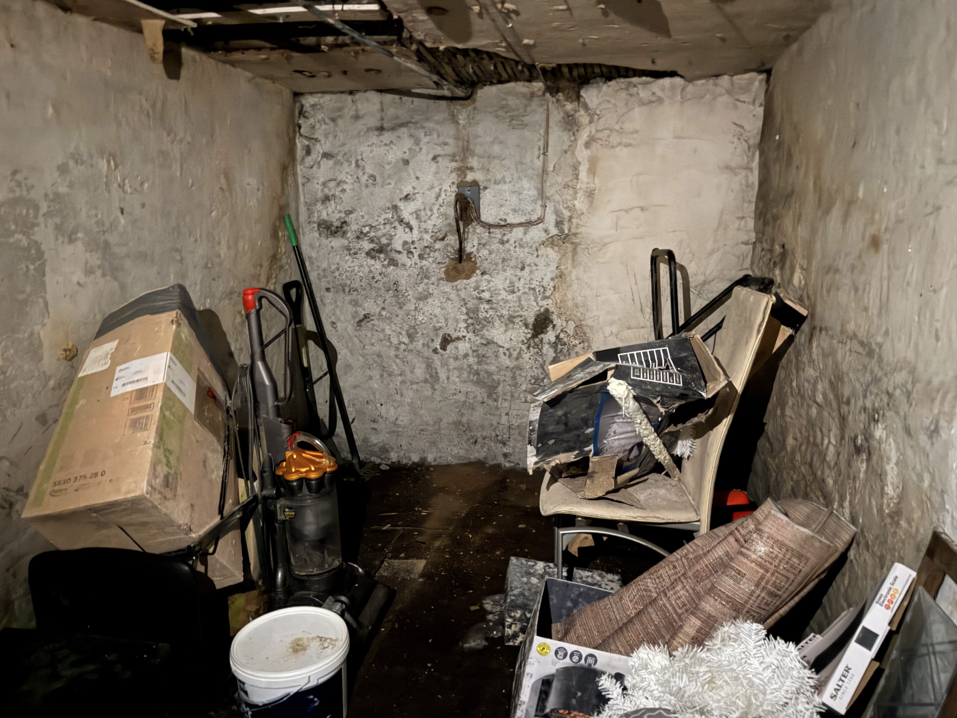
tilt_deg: -10.0
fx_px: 719
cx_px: 468
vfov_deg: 53.0
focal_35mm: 26
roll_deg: -0.3
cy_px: 370
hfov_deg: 67.3
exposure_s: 1/2
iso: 4000
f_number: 1.78
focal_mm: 6.76
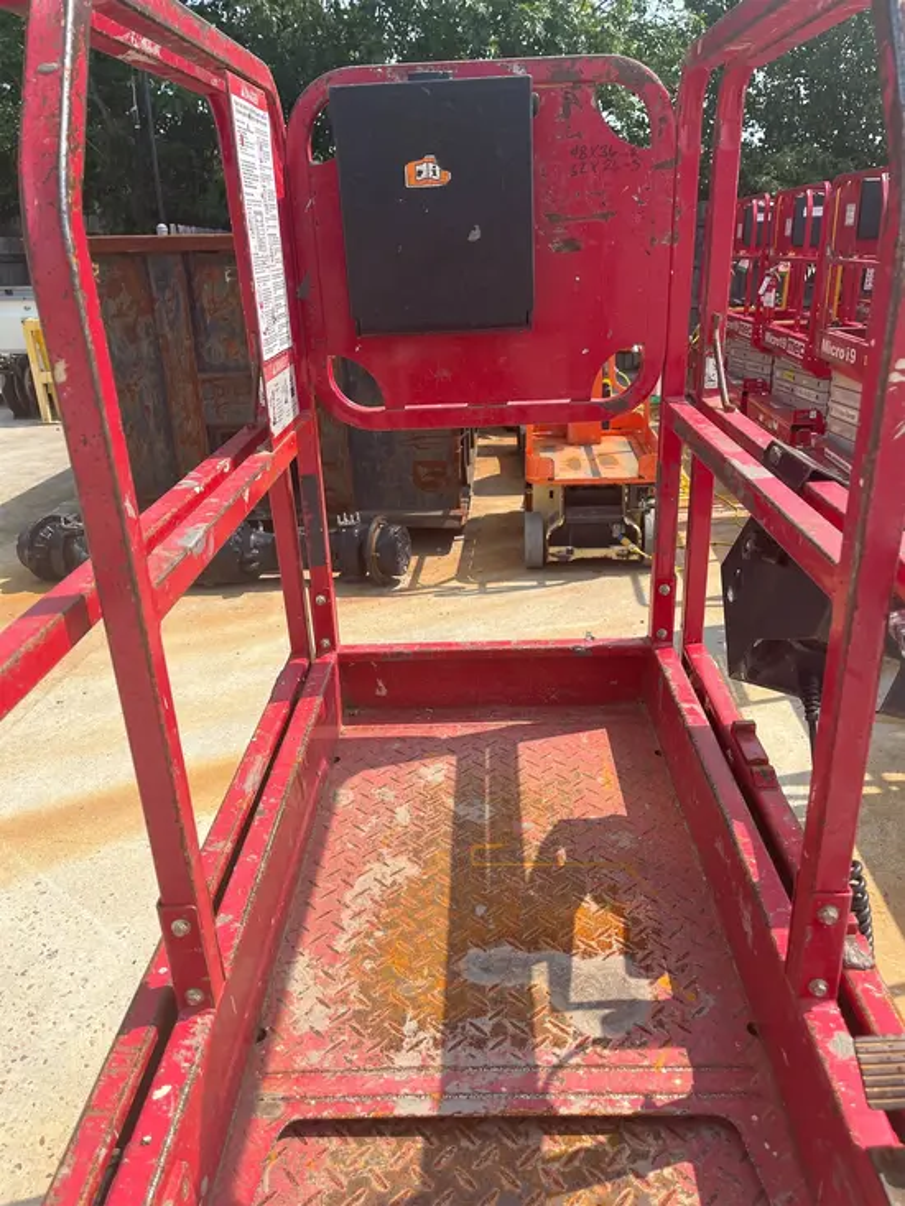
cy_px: 603
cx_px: 452
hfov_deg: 53.1
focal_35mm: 26
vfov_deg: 67.3
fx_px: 906
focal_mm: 5.1
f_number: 1.6
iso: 50
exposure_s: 1/2179
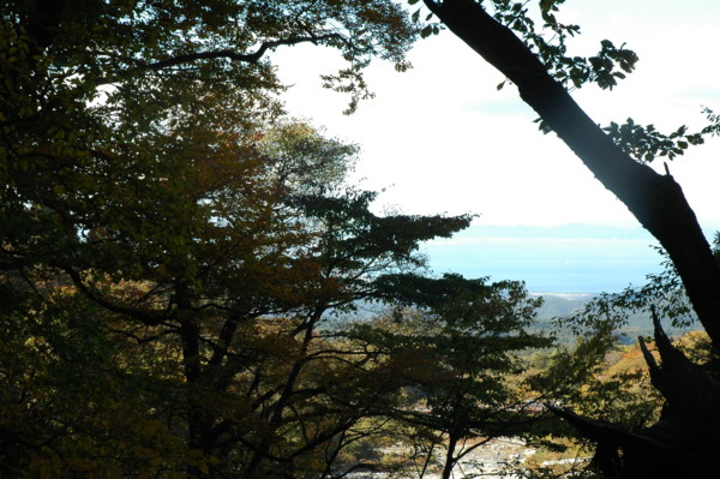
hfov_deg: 28.1
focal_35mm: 72
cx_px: 360
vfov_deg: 18.9
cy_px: 240
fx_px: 1439
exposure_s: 1/200
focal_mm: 48
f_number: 10
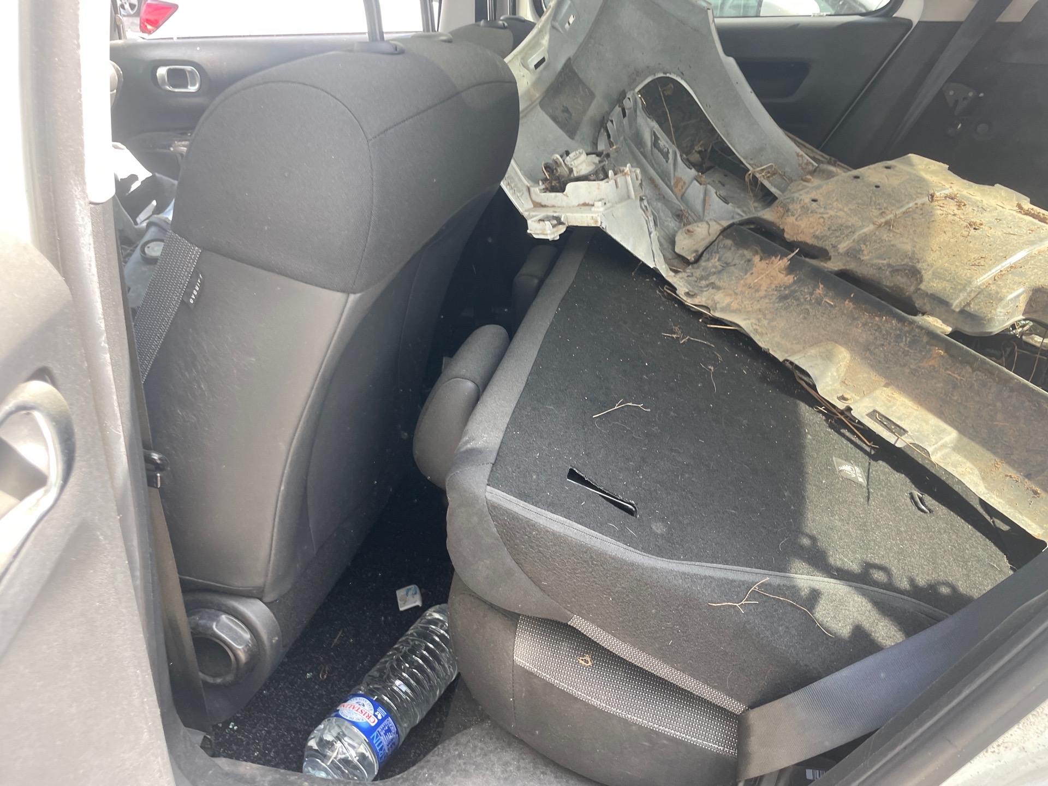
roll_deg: -3.1
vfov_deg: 53.1
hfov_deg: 67.3
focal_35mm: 26
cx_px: 524
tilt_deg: -29.8
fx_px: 787
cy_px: 393
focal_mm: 4.2
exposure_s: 1/121
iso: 50
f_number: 1.6
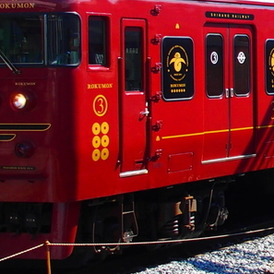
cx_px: 380
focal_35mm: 125
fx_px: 1119
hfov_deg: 13.3
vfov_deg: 13.9
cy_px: 89
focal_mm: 7.4
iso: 100
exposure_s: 1/640
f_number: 3.5
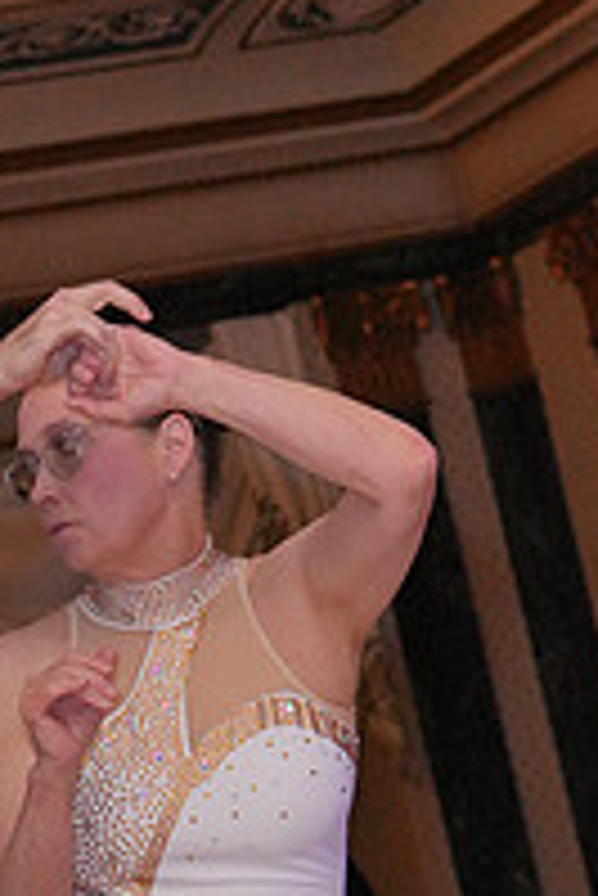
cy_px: 1130
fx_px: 5497
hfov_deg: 6.2
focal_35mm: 221
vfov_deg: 9.2
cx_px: 11
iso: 5000
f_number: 5.6
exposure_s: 1/250
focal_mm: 76
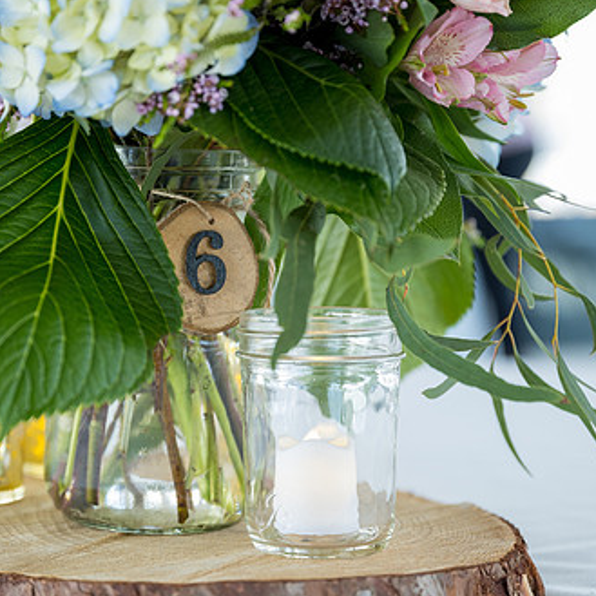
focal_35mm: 105
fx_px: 2045
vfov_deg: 16.6
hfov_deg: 16.6
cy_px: 265
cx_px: 216
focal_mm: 70
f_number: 3.2
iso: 250
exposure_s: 1/125
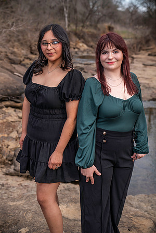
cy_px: 116
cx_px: 78
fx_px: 357
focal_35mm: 55
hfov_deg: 24.6
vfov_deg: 36.2
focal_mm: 55
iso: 100
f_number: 4
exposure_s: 1/200
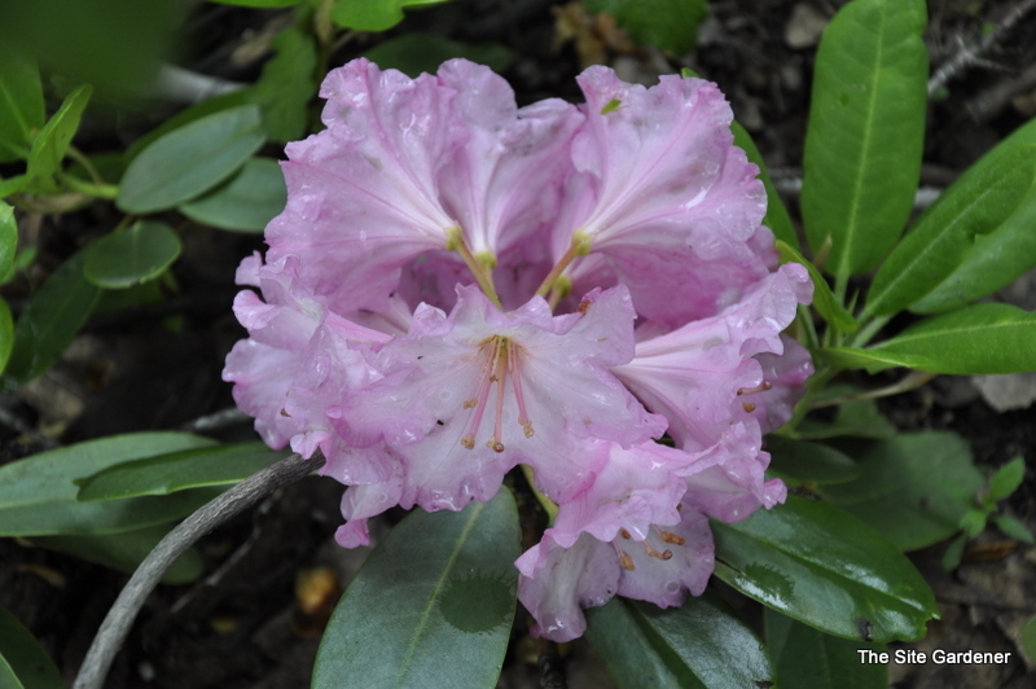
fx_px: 3019
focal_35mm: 105
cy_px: 344
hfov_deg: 19.5
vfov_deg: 13.0
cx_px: 518
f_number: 5.6
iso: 280
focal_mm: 70
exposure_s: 1/125
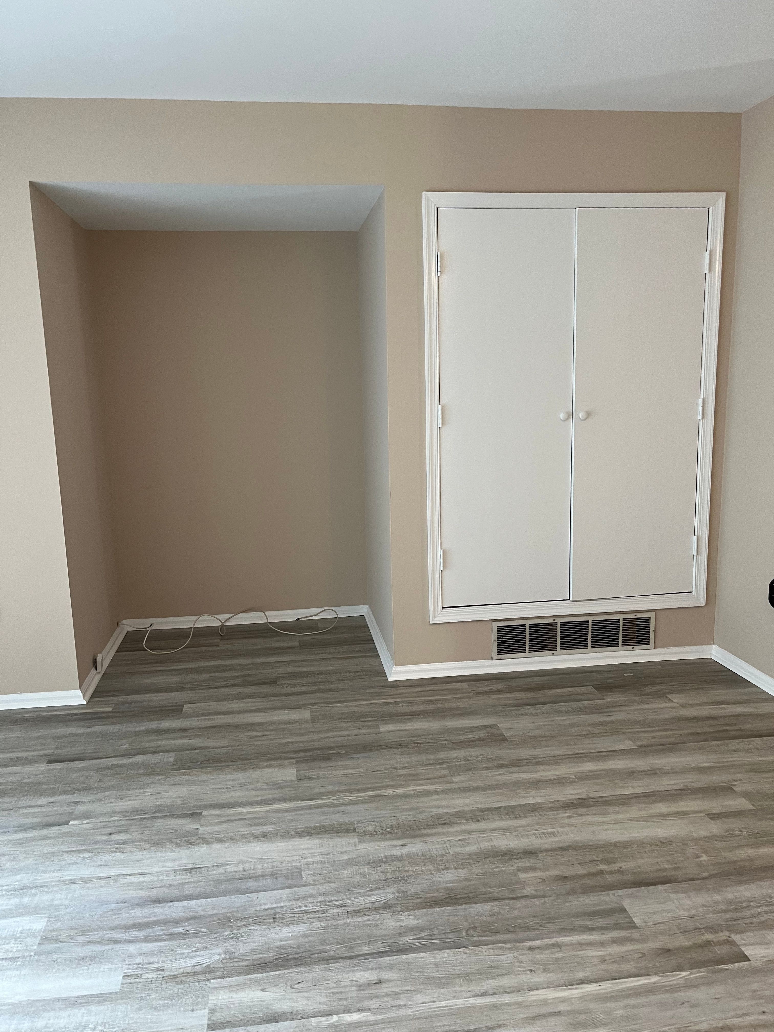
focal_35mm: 26
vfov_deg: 67.3
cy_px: 516
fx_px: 775
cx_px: 387
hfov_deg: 53.1
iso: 160
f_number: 1.6
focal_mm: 5.1
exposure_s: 1/60
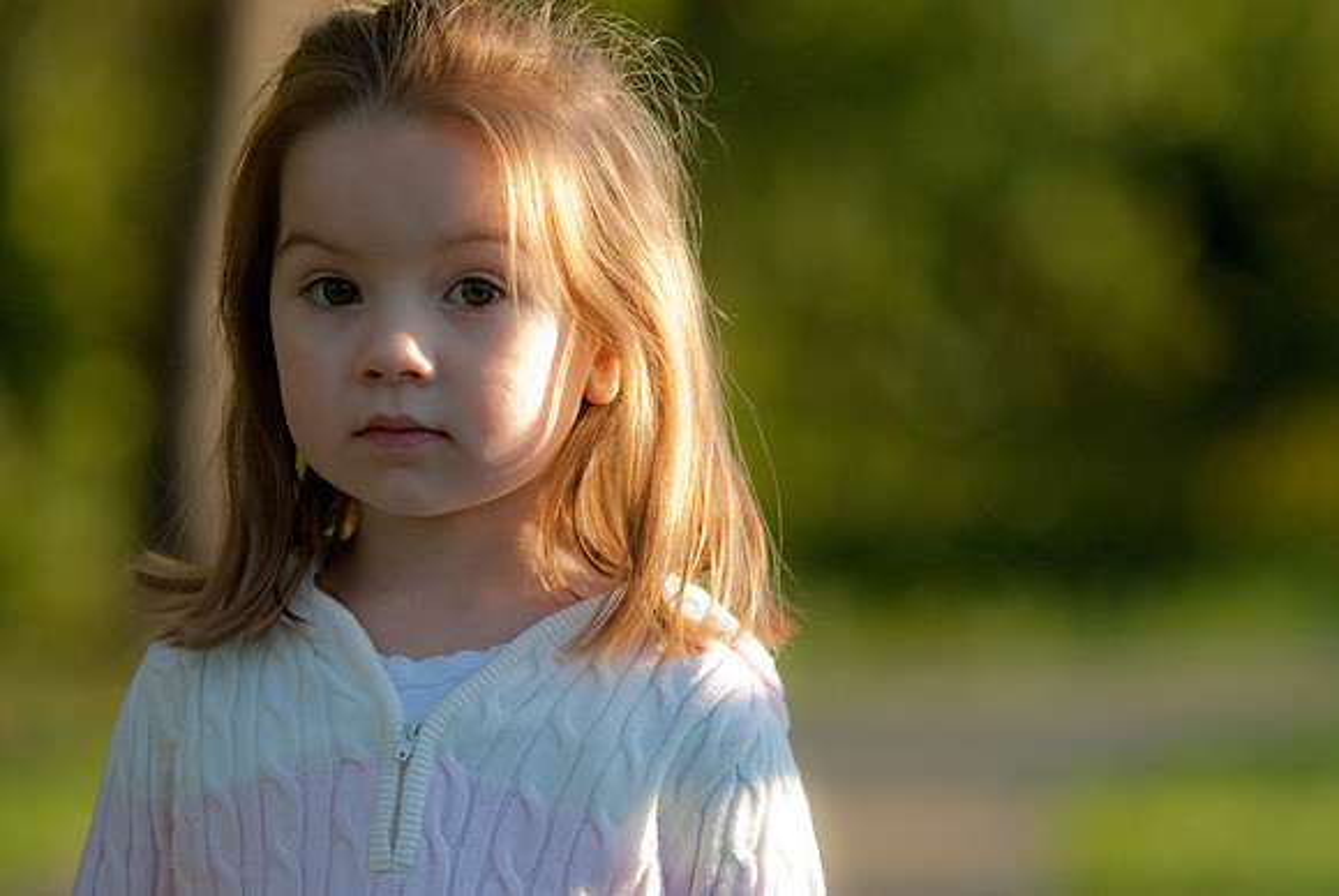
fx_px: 6702
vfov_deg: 7.6
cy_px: 448
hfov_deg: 11.4
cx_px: 670
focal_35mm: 180
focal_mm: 120
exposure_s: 1/1000
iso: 500
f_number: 2.8
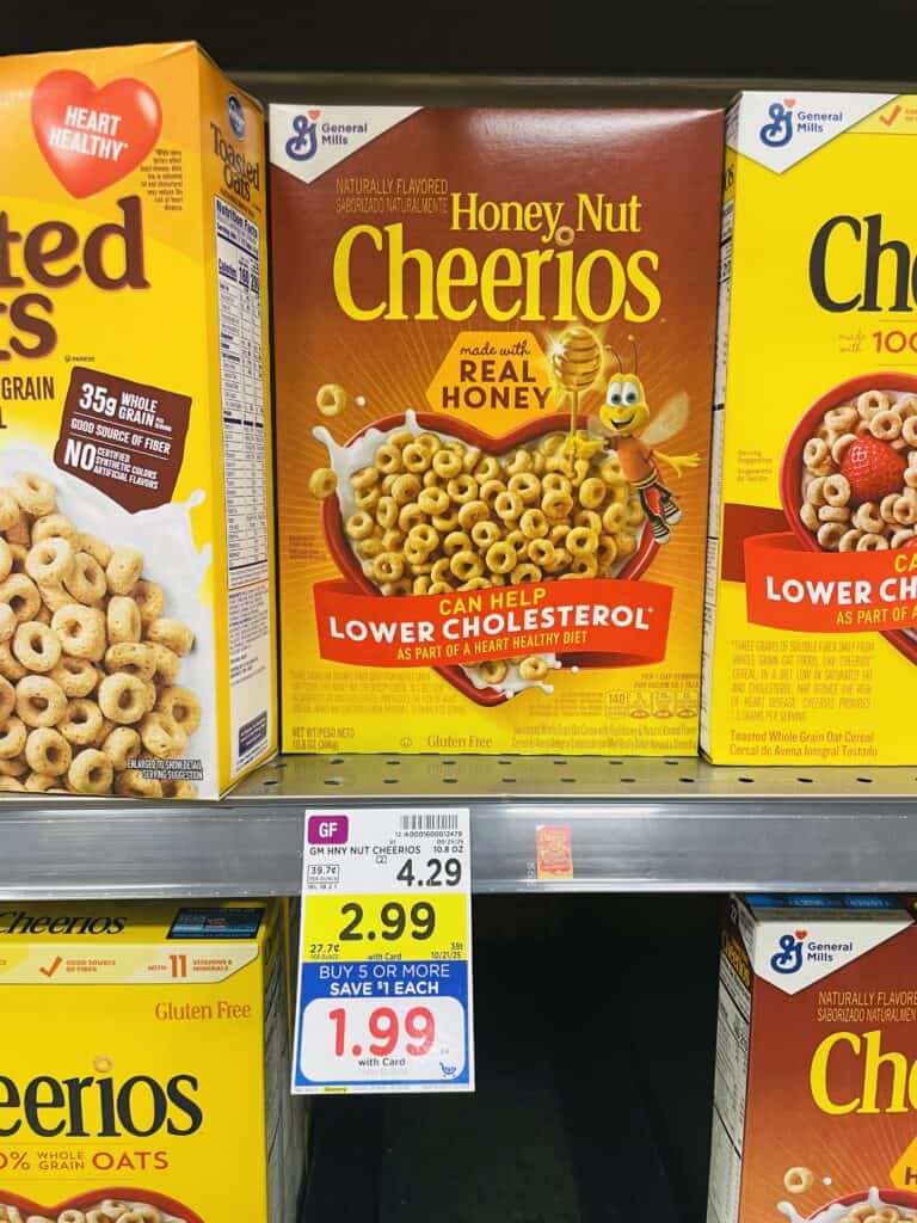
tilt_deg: -8.7
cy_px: 612
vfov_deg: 67.3
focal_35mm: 26
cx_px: 458
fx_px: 918
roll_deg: +0.4
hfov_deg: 53.1
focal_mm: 4.2
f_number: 1.6
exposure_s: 1/60
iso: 125
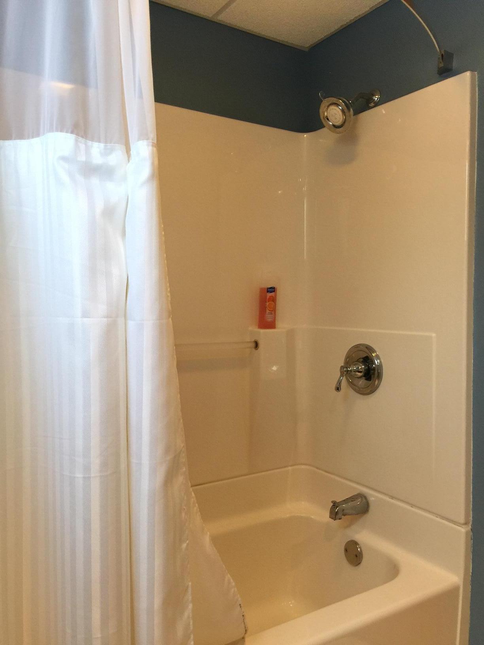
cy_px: 322
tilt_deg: -1.9
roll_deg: +0.2
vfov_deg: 61.7
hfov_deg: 48.2
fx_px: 541
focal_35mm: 29
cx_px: 242
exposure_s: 1/30
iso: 50
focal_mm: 4.15
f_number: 2.2
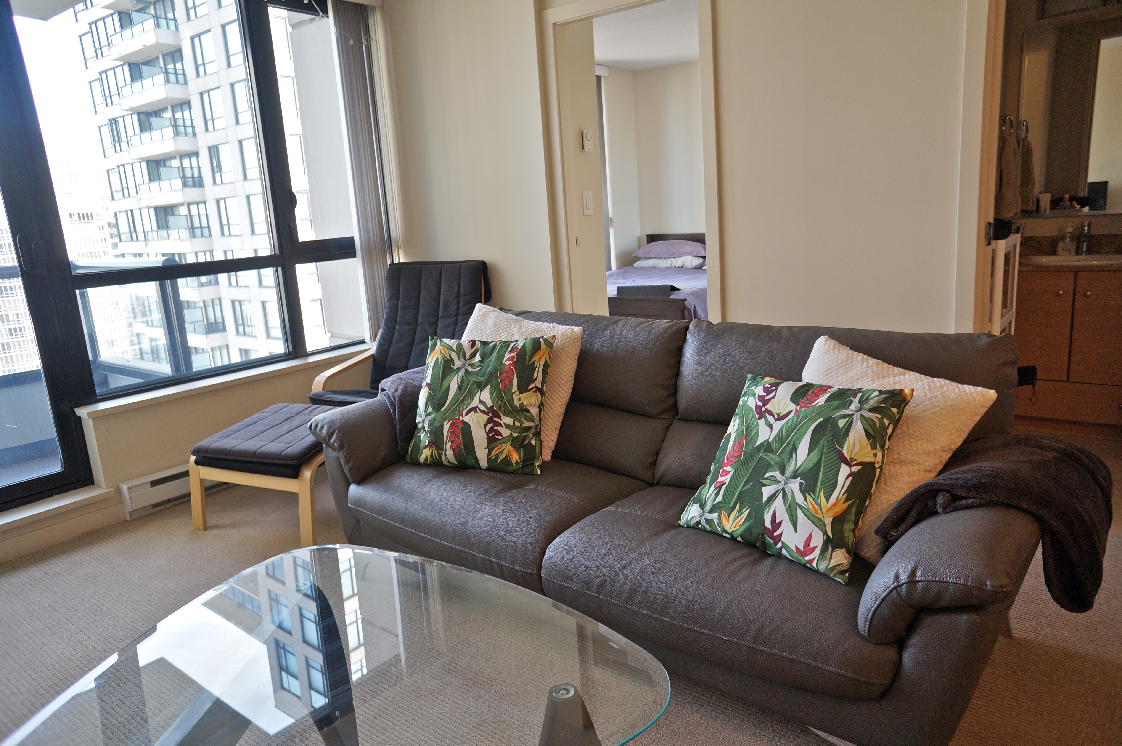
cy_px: 373
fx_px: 747
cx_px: 561
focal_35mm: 24
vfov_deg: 53.0
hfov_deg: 73.8
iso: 200
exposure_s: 1/60
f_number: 4
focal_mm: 16
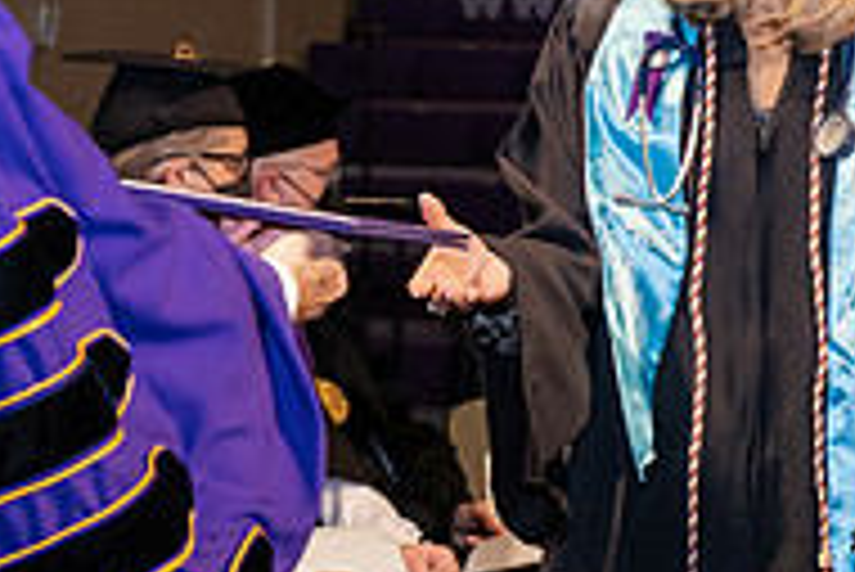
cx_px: 252
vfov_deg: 6.8
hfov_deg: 10.2
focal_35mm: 201
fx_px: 4777
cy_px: 92
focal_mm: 66
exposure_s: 1/200
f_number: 6.3
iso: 1600
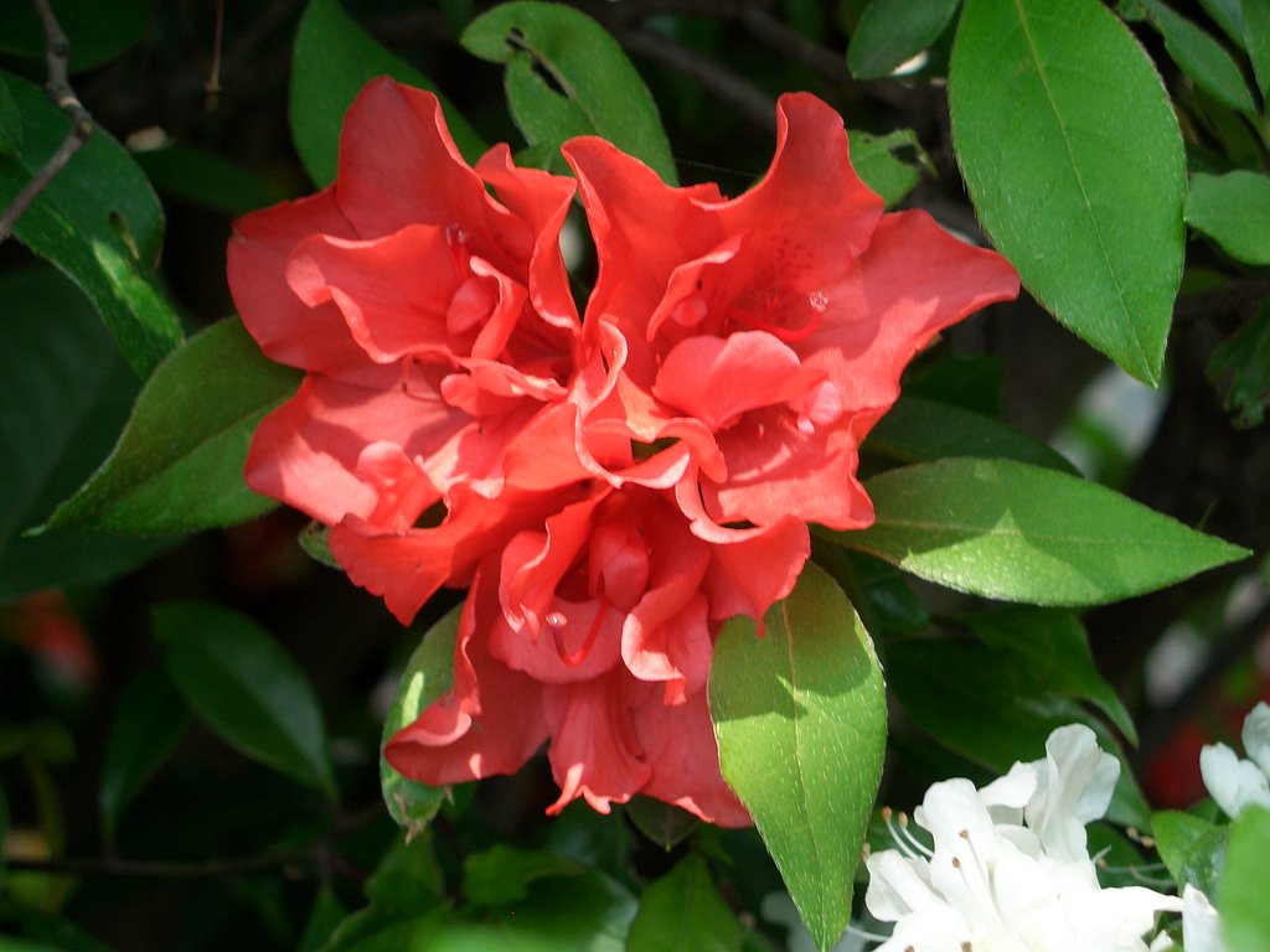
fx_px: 4366
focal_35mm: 119
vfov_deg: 12.5
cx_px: 635
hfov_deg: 16.6
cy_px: 476
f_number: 4
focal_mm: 25.6
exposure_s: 1/80
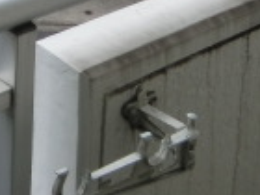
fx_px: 826
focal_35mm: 110
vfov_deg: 11.9
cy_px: -206
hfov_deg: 16.1
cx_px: -147
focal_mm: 4.3
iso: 80
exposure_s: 1/100
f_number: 3.2
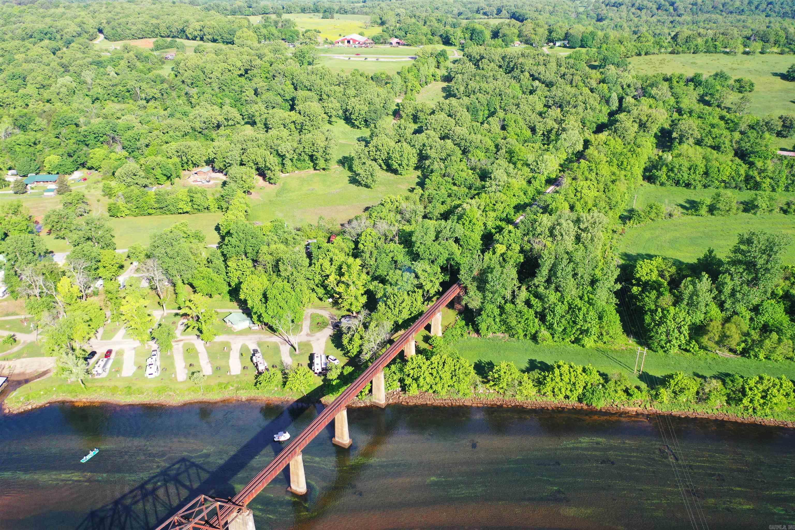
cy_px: 265
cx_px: 398
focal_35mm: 28
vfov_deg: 46.4
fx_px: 618
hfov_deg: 65.5
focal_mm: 10.26
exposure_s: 1/800
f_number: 2.8
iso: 100
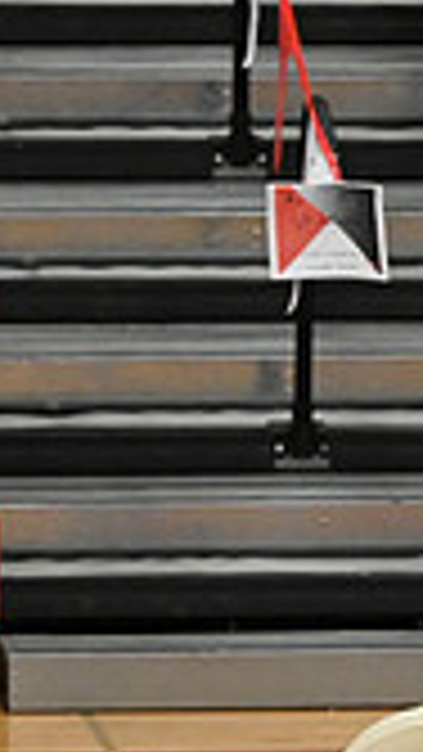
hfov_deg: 2.0
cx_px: 1220
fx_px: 11978
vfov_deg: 3.6
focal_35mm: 601
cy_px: 786
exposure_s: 1/400
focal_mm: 110
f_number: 4
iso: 5000
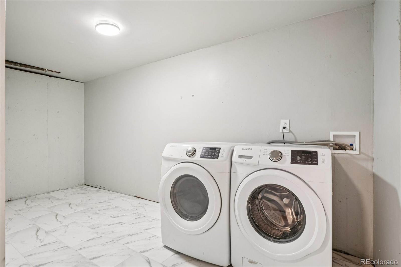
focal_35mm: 16
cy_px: 134
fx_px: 184
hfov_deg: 95.0
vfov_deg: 72.0
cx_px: 200
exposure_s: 1/6
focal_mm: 11
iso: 400
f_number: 8
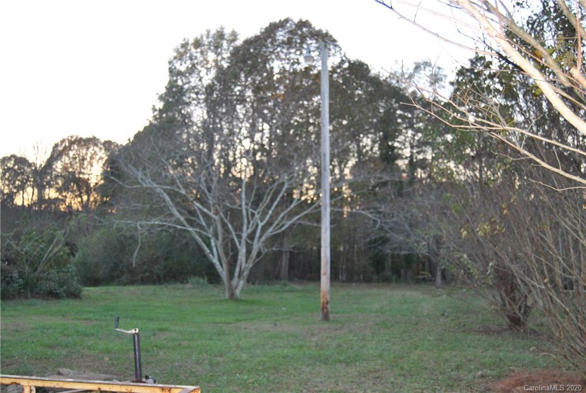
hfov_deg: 49.5
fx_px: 636
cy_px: 196
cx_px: 293
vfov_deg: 34.3
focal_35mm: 39
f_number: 4
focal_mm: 26
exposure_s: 1/80
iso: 200
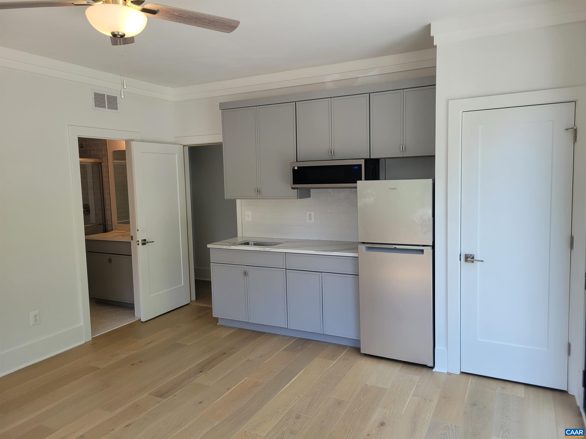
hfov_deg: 67.3
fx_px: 440
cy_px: 220
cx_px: 293
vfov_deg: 53.1
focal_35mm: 26
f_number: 1.8
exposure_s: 1/194
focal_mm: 5.4
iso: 40
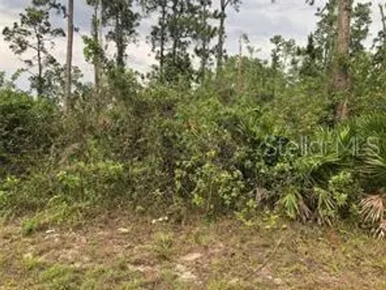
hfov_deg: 63.4
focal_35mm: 28
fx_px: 312
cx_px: 193
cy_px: 145
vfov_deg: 49.7
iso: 20
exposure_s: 1/154
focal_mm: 3.99
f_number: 1.8
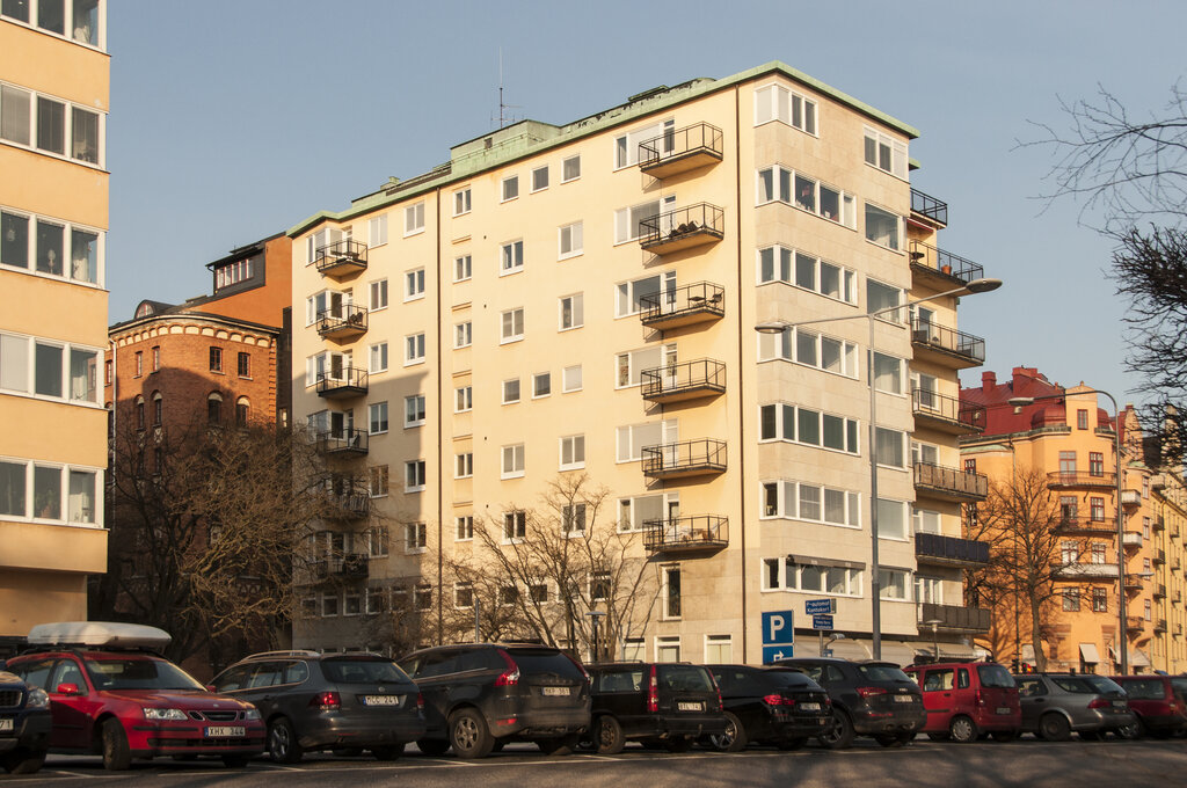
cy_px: 394
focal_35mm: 44
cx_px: 594
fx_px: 1432
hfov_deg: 45.0
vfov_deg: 30.8
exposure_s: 1/1600
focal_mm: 29
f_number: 6.3
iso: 400
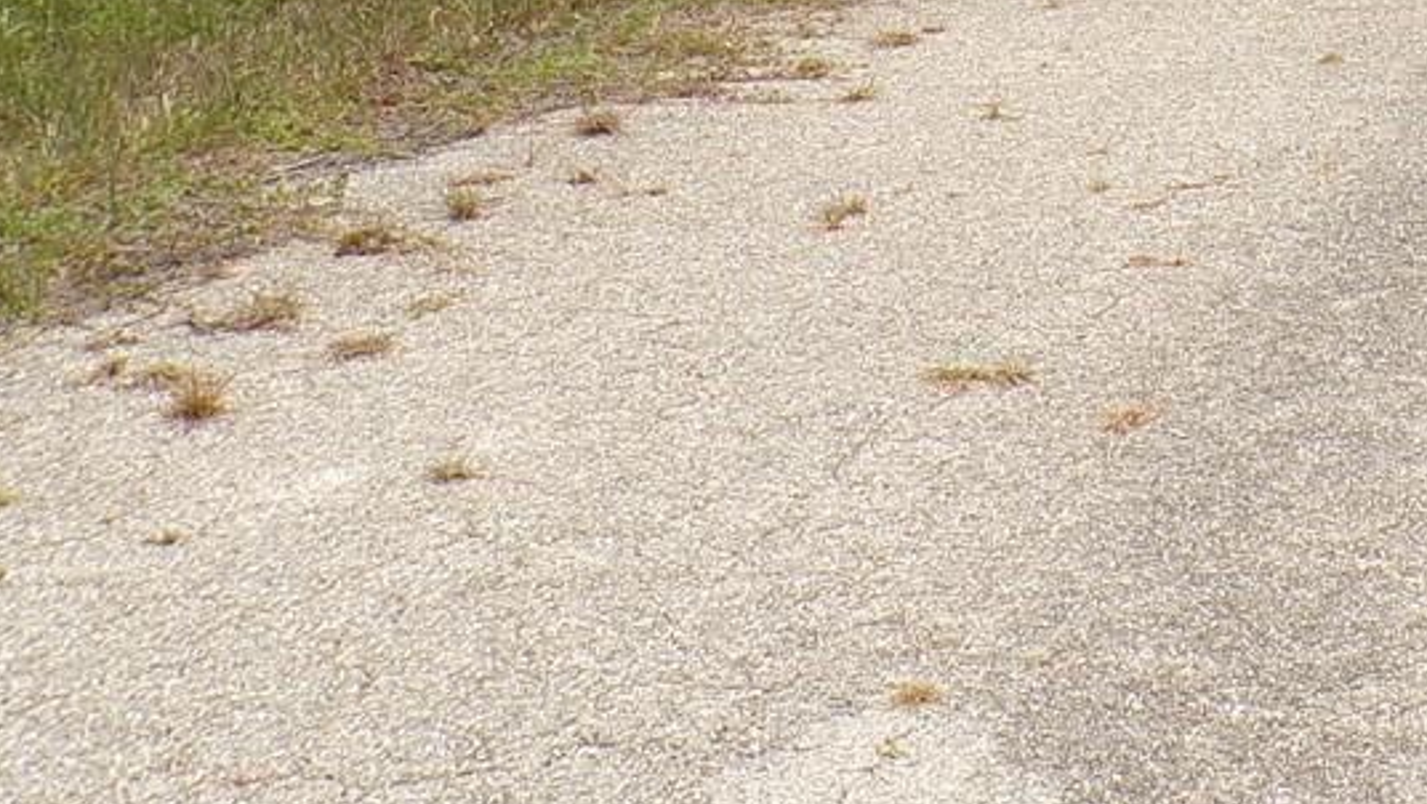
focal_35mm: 78
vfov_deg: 14.7
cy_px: -309
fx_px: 2953
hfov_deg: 25.1
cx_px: 1597
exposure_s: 1/800
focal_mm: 4.3
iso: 100
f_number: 4.4
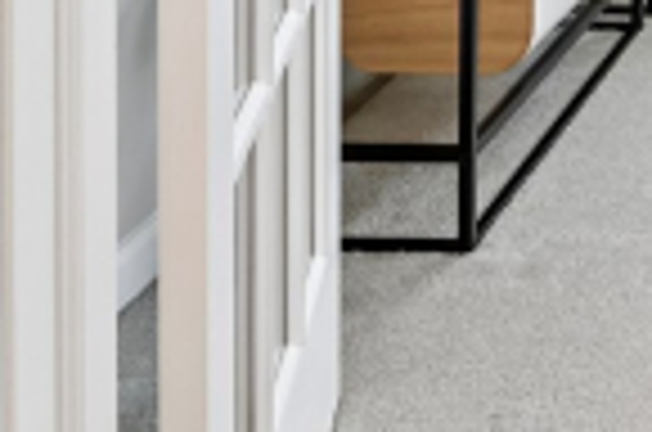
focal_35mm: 83
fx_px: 1500
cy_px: -644
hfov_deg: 19.4
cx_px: 1124
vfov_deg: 12.4
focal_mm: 16
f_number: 8
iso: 400
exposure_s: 1/10
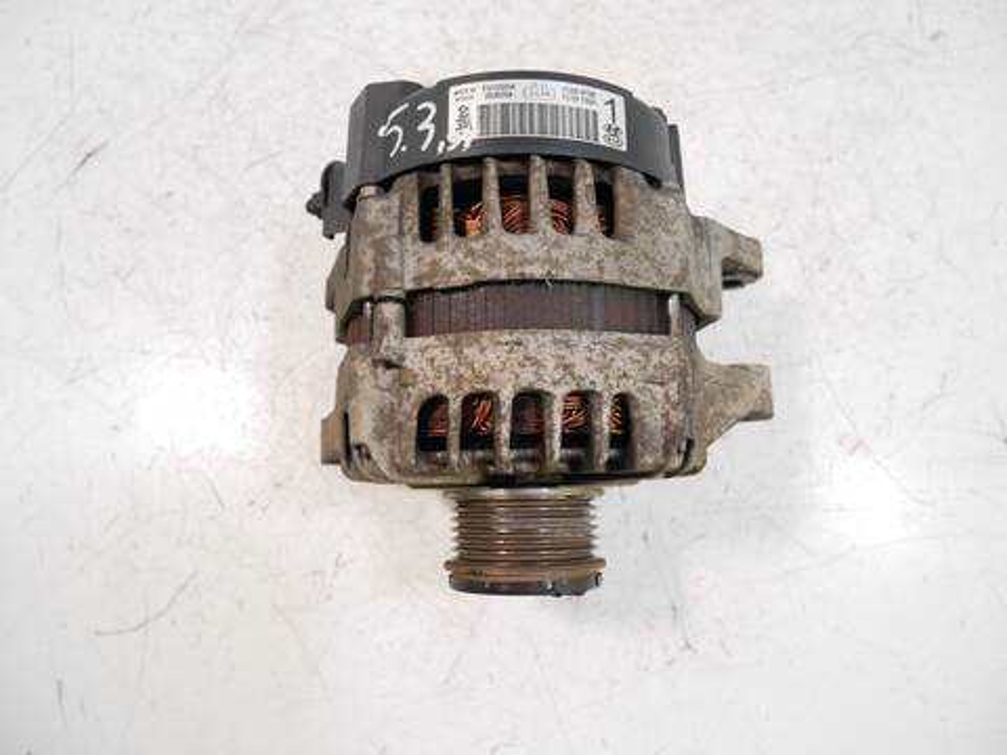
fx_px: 698
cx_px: 504
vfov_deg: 56.8
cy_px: 378
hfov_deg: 71.6
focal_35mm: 24
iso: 800
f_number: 3.5
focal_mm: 12
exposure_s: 1/60
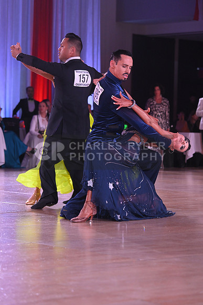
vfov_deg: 17.1
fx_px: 1014
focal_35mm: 120
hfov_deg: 11.4
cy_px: 152
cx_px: 102
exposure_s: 1/320
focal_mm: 120
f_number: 5
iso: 2500
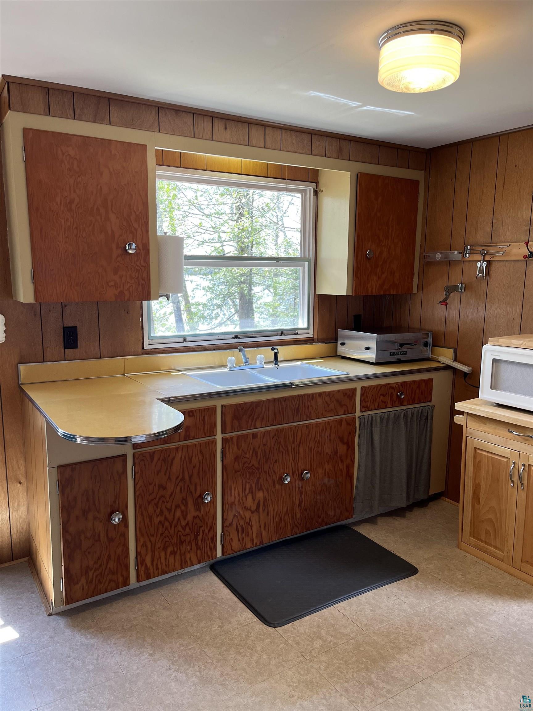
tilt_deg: -10.3
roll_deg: +0.9
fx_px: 534
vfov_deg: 67.3
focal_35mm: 26
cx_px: 266
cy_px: 356
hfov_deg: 53.1
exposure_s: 1/120
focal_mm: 5.1
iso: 64
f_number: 1.6
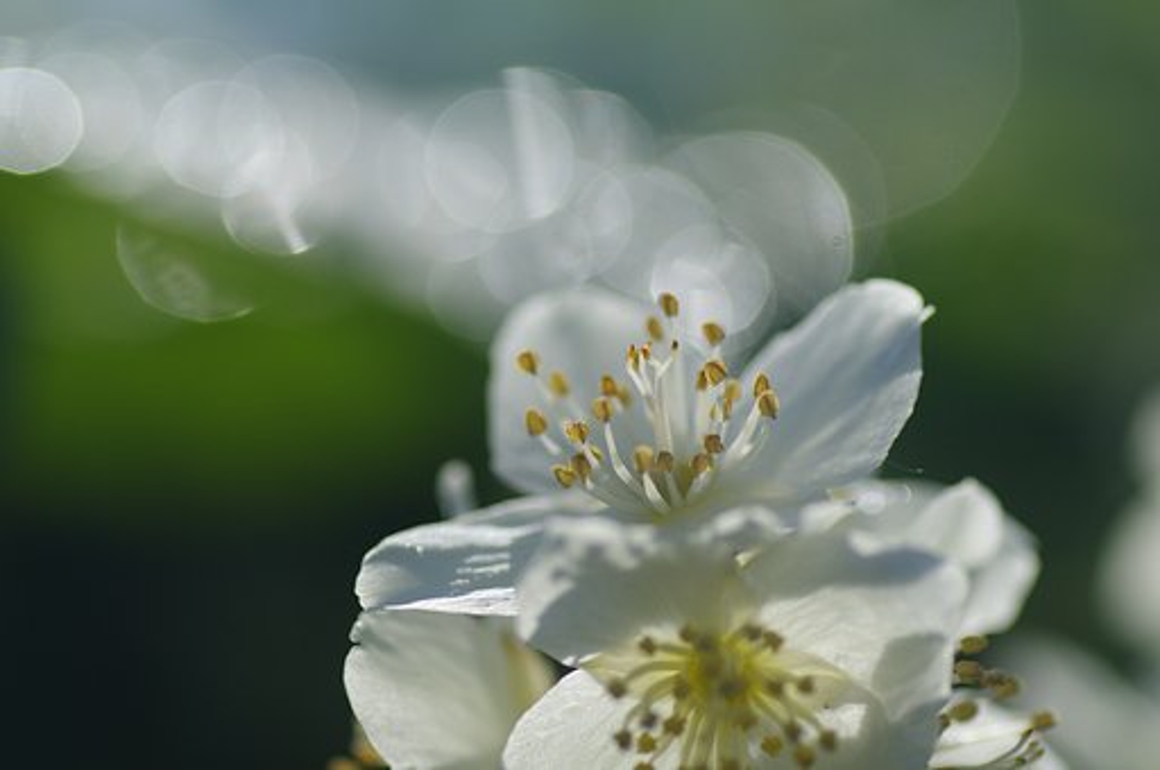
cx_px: 580
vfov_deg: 10.1
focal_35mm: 135
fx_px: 4344
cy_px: 385
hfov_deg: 15.2
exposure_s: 1/2000
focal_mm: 90
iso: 400
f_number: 3.2
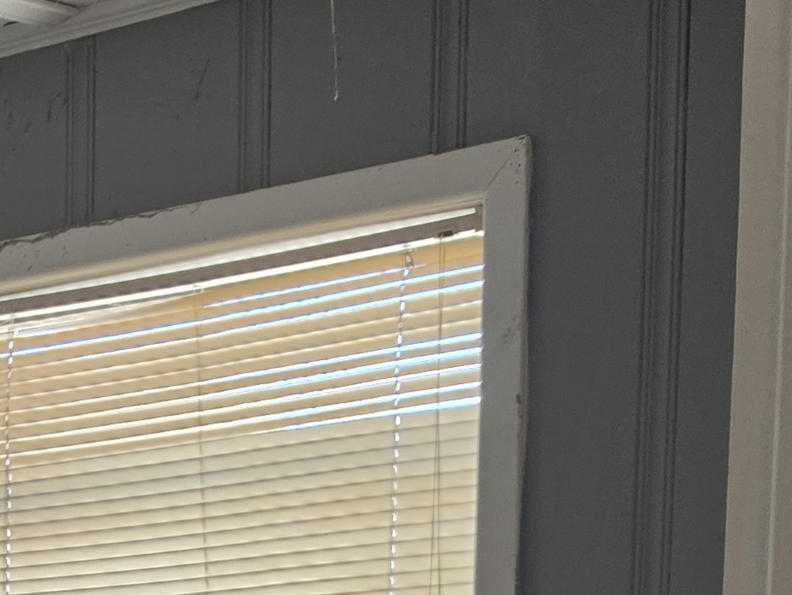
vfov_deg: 13.4
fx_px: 2265
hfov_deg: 18.0
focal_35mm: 99
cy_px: 1084
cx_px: -338
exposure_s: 1/120
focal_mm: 6.5
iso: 100
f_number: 1.4
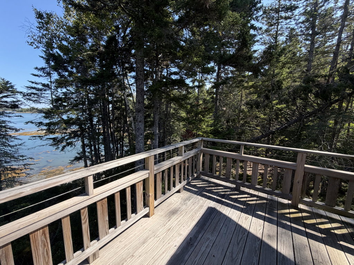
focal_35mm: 14
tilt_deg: -8.5
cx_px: 177
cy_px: 132
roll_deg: -2.3
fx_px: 143
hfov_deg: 102.1
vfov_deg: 85.7
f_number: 2.2
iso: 40
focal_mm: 2.22
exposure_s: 1/502
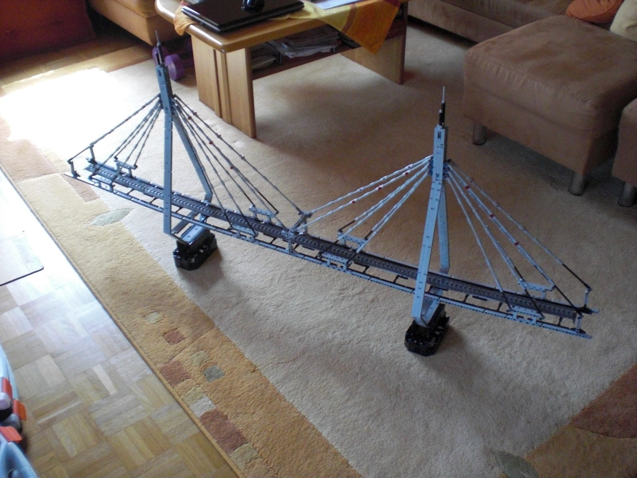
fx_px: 699
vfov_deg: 37.7
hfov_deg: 49.0
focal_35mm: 38
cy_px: 239
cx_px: 318
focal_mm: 6.3
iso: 400
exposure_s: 1/100
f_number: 3.1
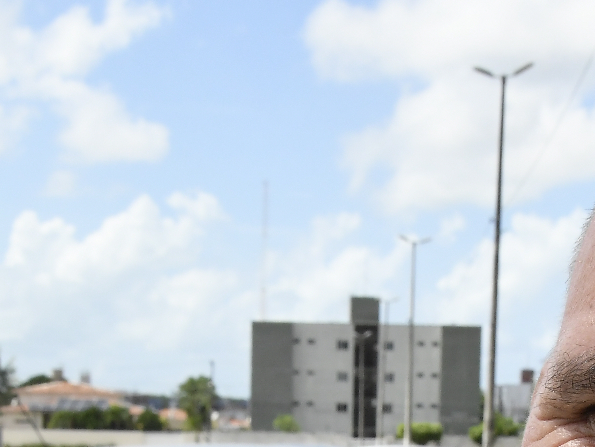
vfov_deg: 12.1
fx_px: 2028
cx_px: 416
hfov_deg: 16.6
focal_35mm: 118
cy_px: 608
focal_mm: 26
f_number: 16
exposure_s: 1/1000
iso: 1600
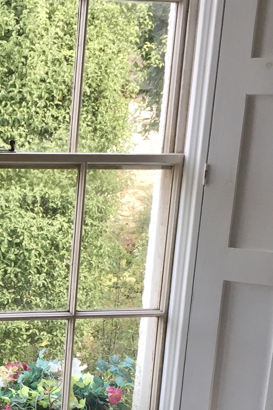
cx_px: -79
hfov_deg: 16.7
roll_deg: -1.1
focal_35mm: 77
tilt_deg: -16.8
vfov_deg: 25.4
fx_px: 876
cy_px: 381
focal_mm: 4.15
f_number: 2.2
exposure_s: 1/100
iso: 40
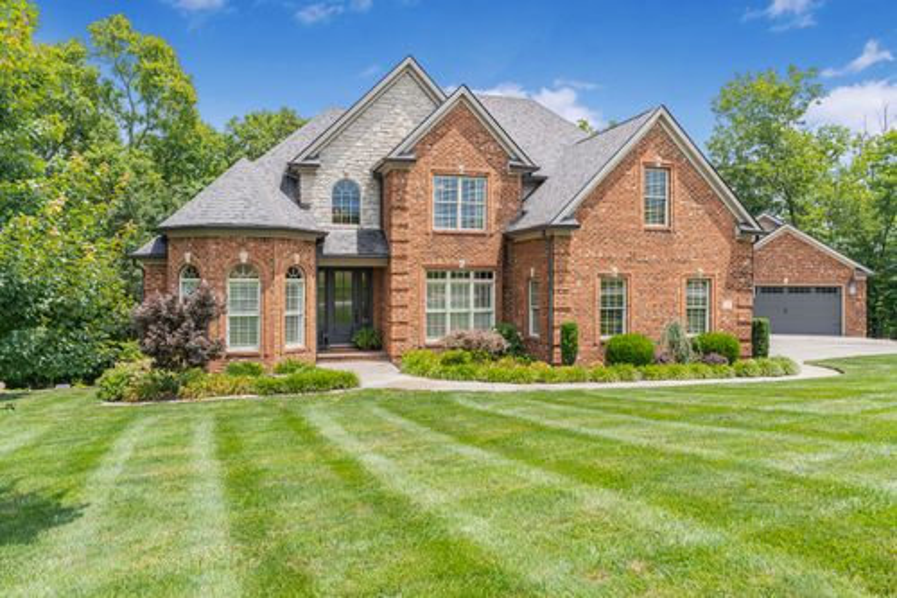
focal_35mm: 25
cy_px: 299
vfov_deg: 51.3
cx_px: 448
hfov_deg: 71.5
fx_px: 623
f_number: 8
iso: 320
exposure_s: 1/250
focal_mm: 25
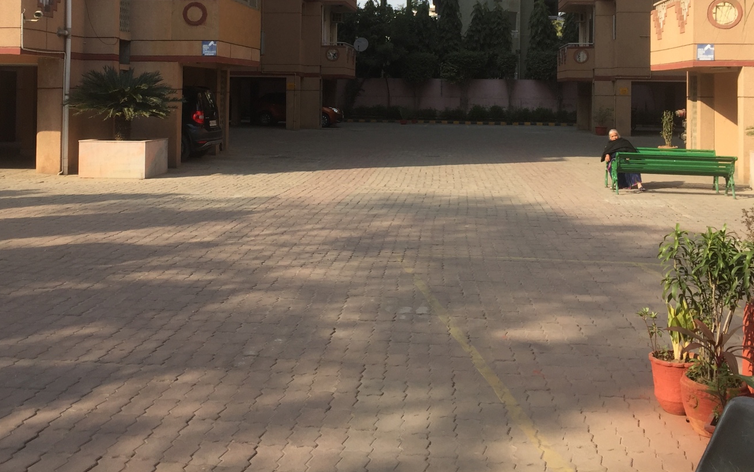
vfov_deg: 29.1
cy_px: 82
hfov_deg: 46.1
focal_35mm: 43
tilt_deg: +1.5
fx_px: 884
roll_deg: -1.5
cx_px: 330
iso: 32
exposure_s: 1/920
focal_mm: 4.15
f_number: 2.2
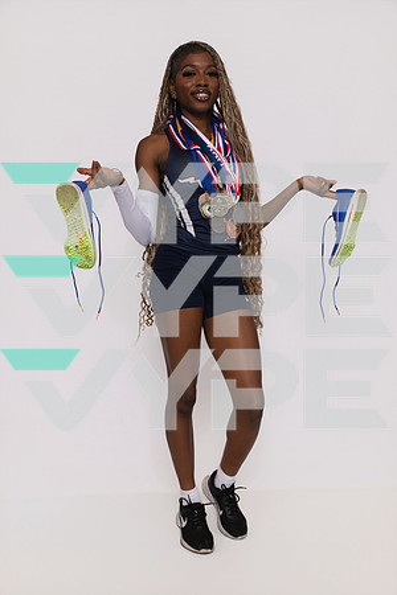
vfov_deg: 53.1
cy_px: 298
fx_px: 595
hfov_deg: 36.9
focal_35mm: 36
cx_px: 198
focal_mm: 36
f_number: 8
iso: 640
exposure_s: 1/320
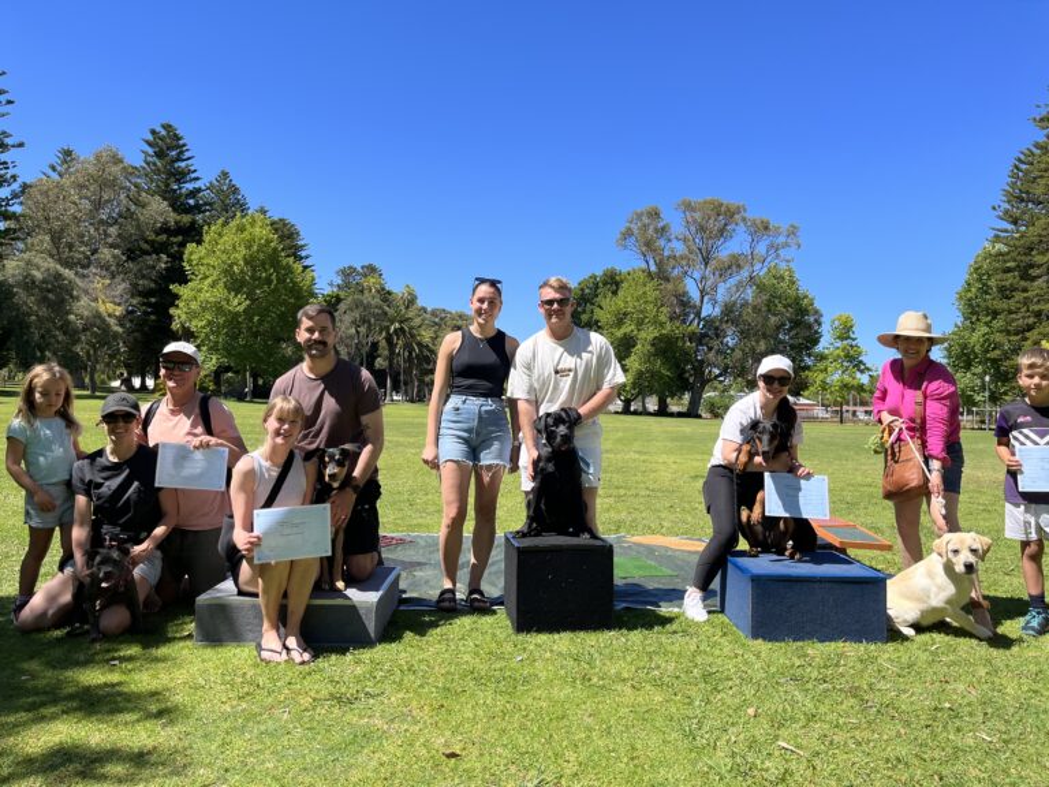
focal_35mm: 26
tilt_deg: +0.9
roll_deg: -0.8
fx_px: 788
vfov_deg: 53.1
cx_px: 524
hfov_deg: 67.3
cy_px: 394
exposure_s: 1/2513
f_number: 1.6
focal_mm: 5.1
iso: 50
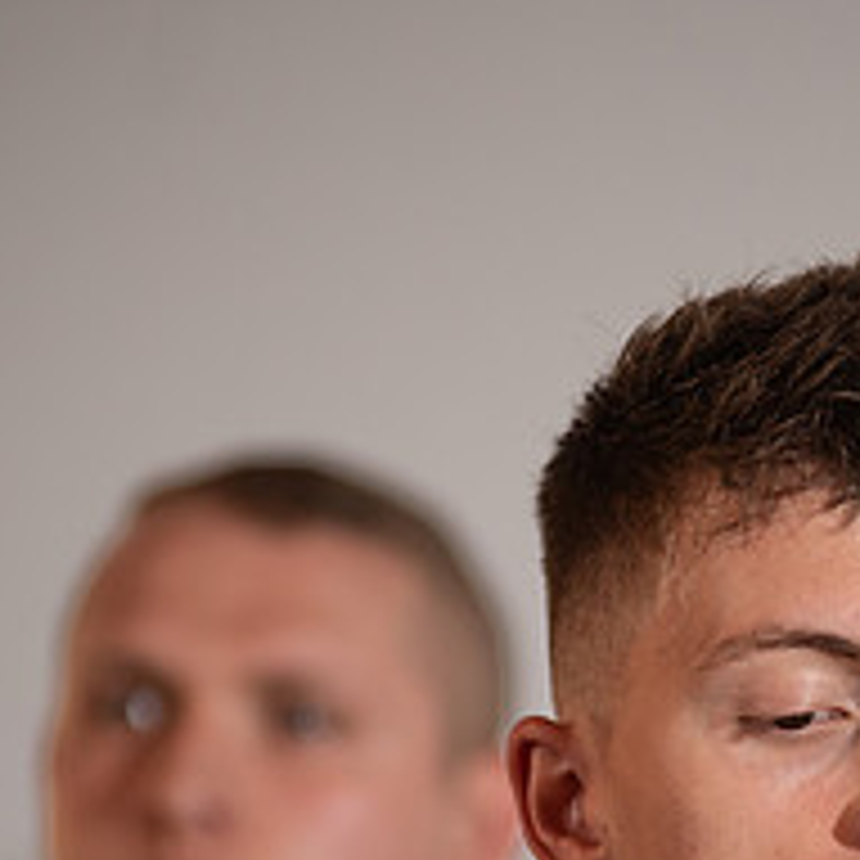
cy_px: 853
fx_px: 12339
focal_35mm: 439
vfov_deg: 4.0
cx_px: 747
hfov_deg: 4.0
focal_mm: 170
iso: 640
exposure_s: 1/160
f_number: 2.8
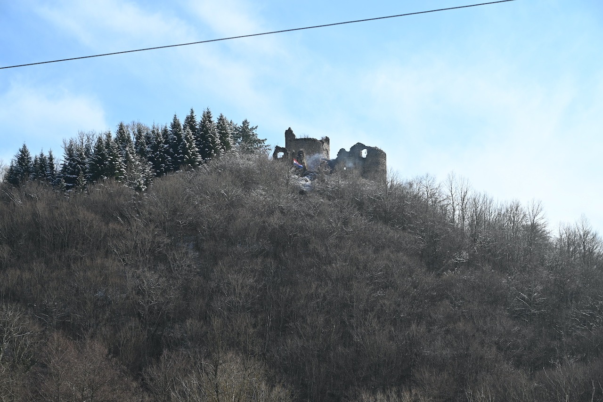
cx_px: 302
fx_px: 1173
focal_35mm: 70
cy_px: 201
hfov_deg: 28.8
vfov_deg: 19.5
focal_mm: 70
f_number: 6.3
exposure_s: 1/320
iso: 100
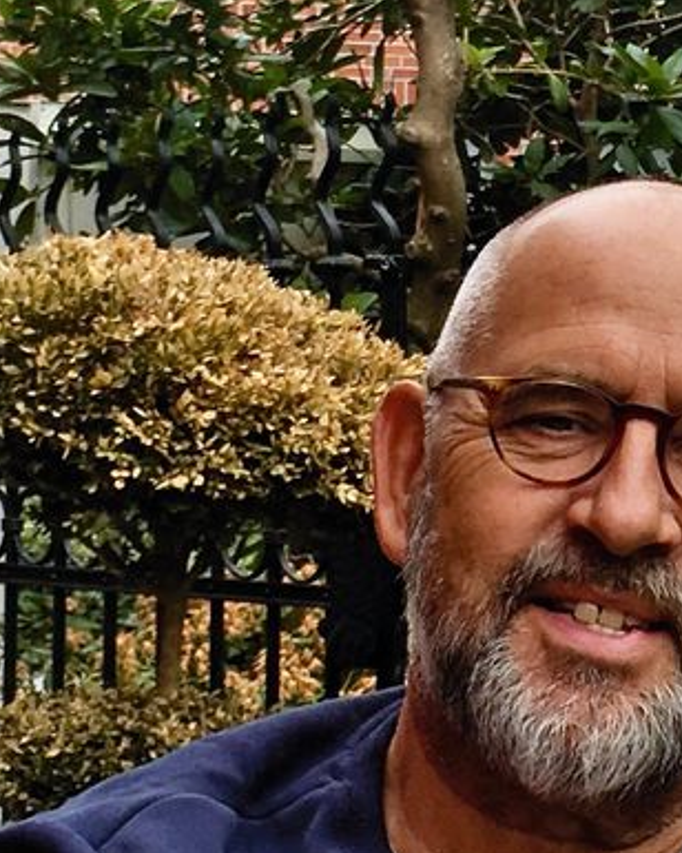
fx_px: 3558
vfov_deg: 13.6
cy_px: 120
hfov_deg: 10.8
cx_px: 744
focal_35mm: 141
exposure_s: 1/458
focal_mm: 4.15
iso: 25
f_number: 2.2
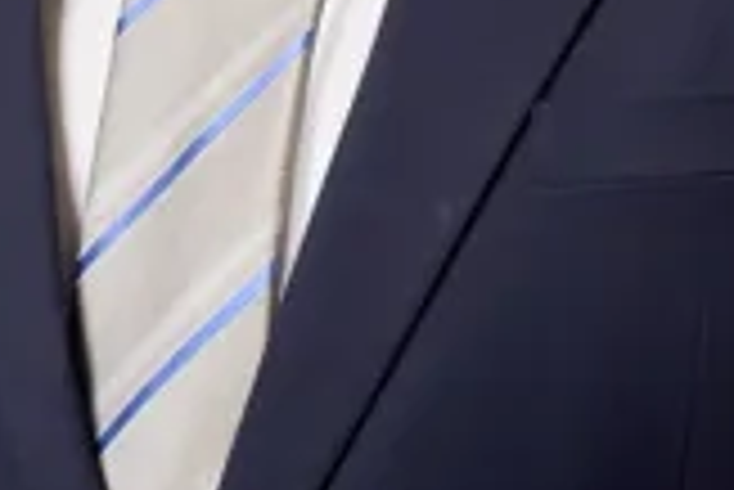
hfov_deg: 5.0
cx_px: 131
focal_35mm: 409
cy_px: -494
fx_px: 8346
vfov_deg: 3.3
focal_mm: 58
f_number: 4.5
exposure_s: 1/160
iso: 200
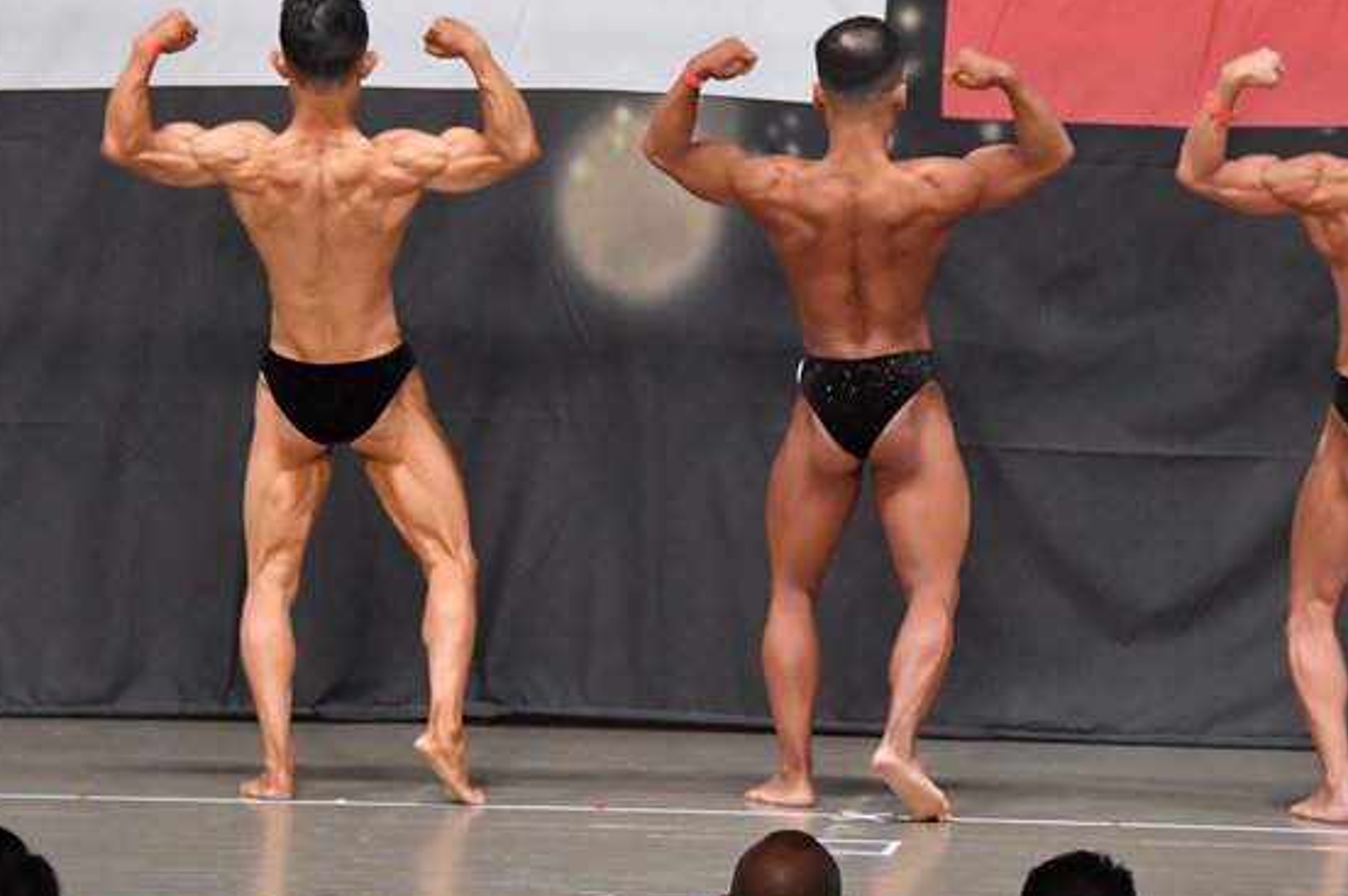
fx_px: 9614
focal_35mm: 257
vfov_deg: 5.3
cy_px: 388
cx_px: 929
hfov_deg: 8.0
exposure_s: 1/400
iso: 5000
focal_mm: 122
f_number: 5.6
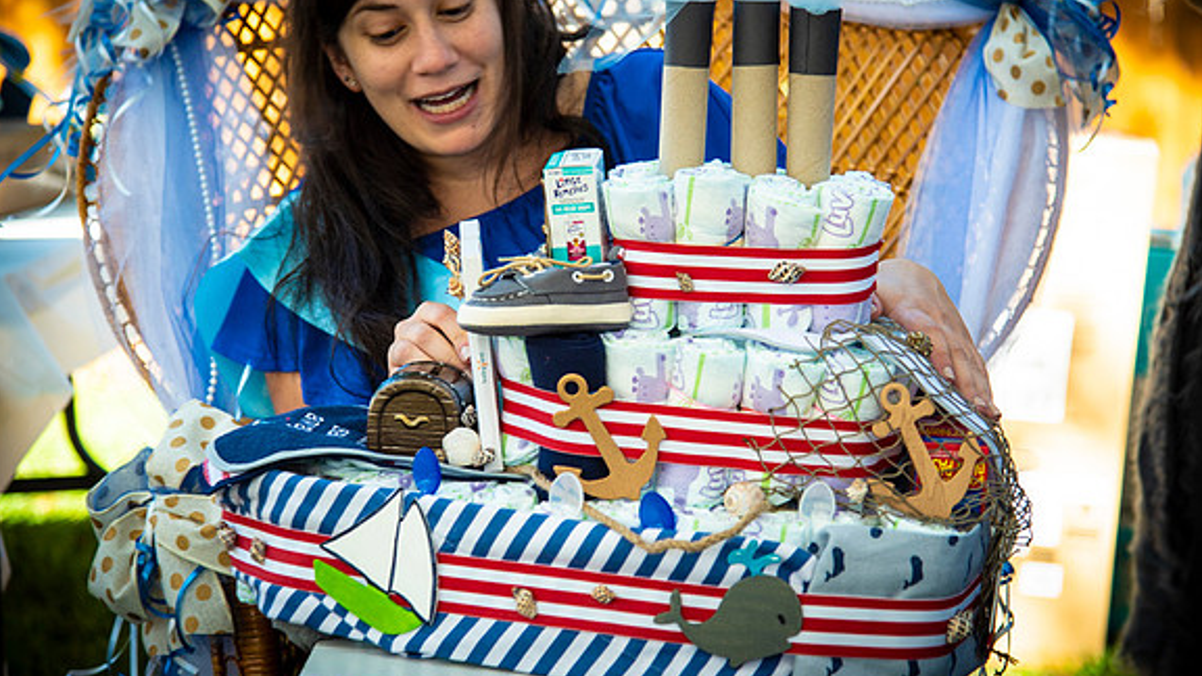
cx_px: 599
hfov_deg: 22.0
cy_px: 310
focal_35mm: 97
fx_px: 3092
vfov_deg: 12.5
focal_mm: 92
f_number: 4
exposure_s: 1/125
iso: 125
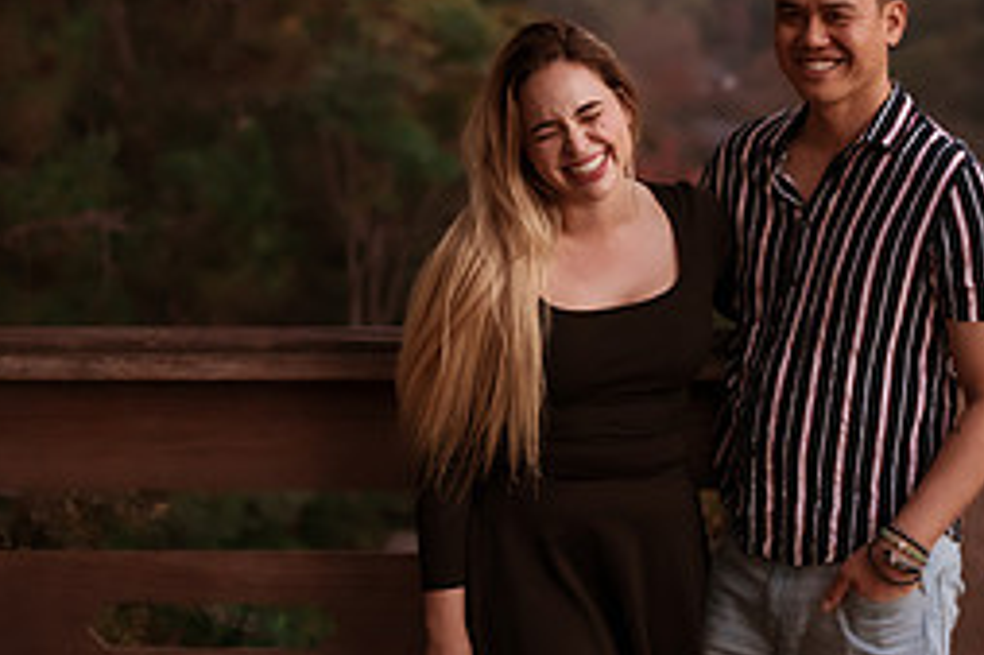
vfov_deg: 17.0
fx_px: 2185
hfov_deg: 25.3
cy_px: 169
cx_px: 597
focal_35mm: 80
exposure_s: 1/320
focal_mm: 35
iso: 1250
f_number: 1.8
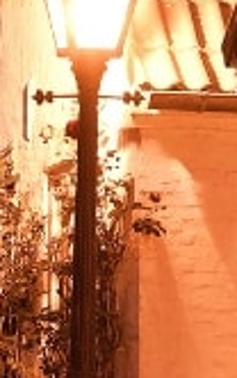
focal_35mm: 294
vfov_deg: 7.1
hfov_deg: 4.5
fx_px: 3033
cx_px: 157
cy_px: 135
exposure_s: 3
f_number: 3.3
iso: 100
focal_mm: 50
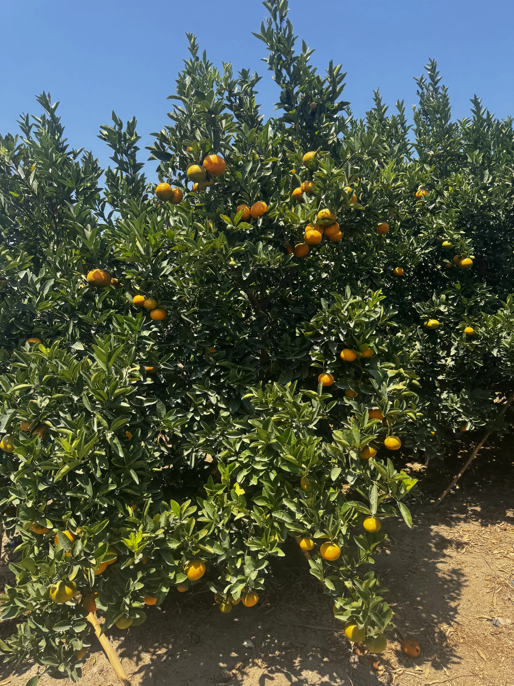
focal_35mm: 24
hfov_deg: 56.8
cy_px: 343
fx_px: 475
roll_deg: +0.7
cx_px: 257
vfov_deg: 71.6
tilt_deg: -6.2
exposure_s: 1/1767
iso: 80
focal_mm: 6.76
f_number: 1.78
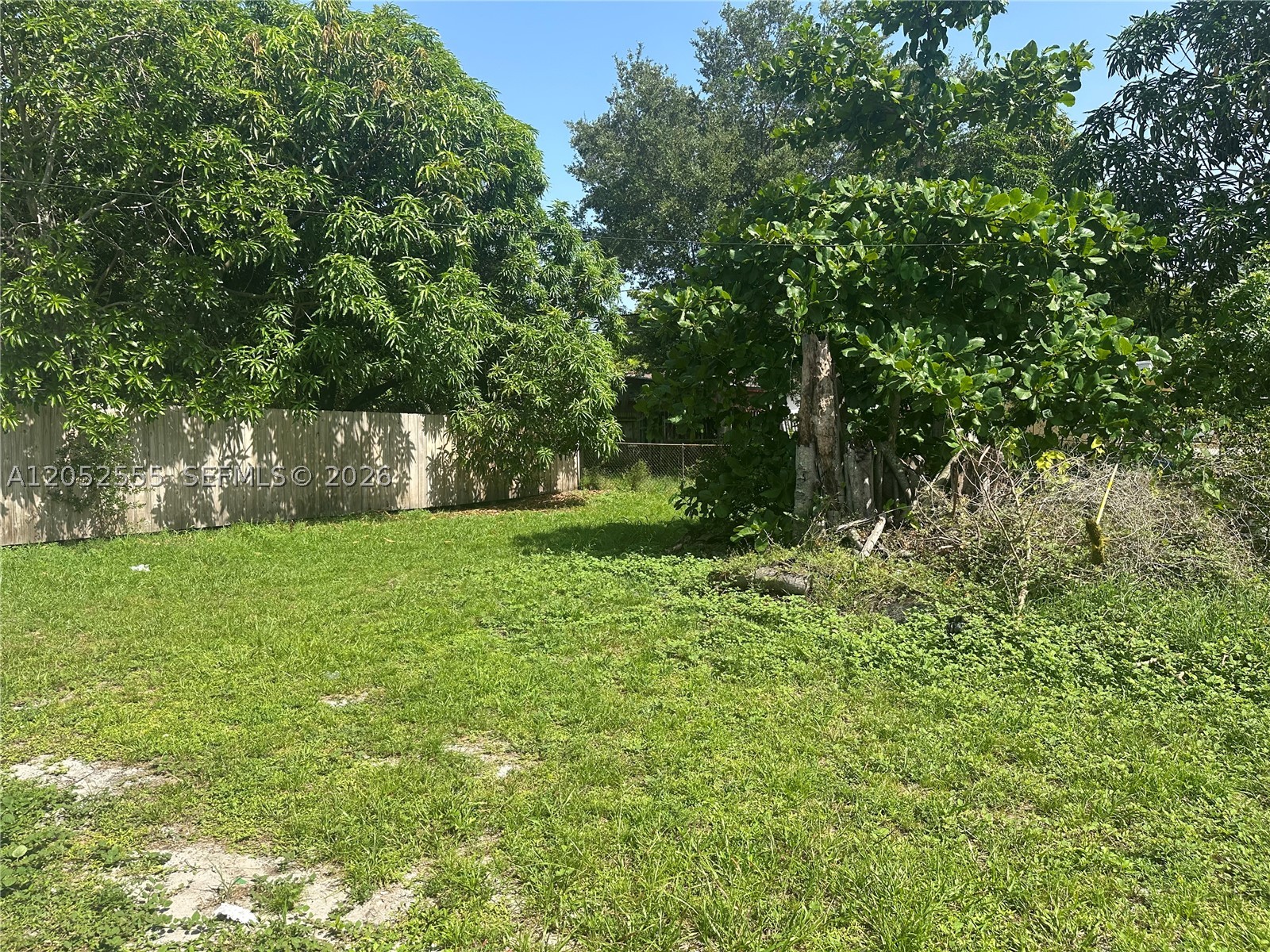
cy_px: 476
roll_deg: -0.6
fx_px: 881
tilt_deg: -4.6
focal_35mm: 24
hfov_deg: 71.6
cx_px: 635
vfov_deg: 56.8
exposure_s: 1/2353
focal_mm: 6.86
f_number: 1.78
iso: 80
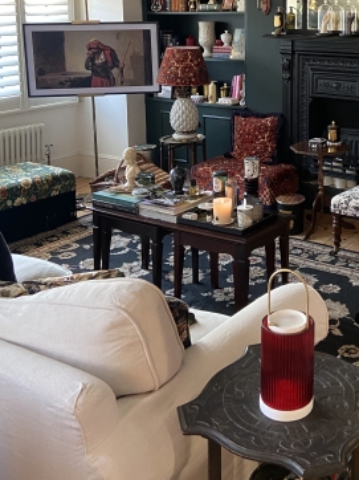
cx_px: 289
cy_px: 73
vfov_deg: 39.1
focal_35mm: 46
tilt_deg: -6.1
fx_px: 637
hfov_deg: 30.7
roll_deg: +0.2
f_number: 1.8
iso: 250
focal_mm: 4.25
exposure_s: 1/60
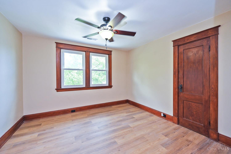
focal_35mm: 14
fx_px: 90
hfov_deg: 104.3
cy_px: 77
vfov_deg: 81.2
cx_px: 116
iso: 450
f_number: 4
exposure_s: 1/60
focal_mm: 14
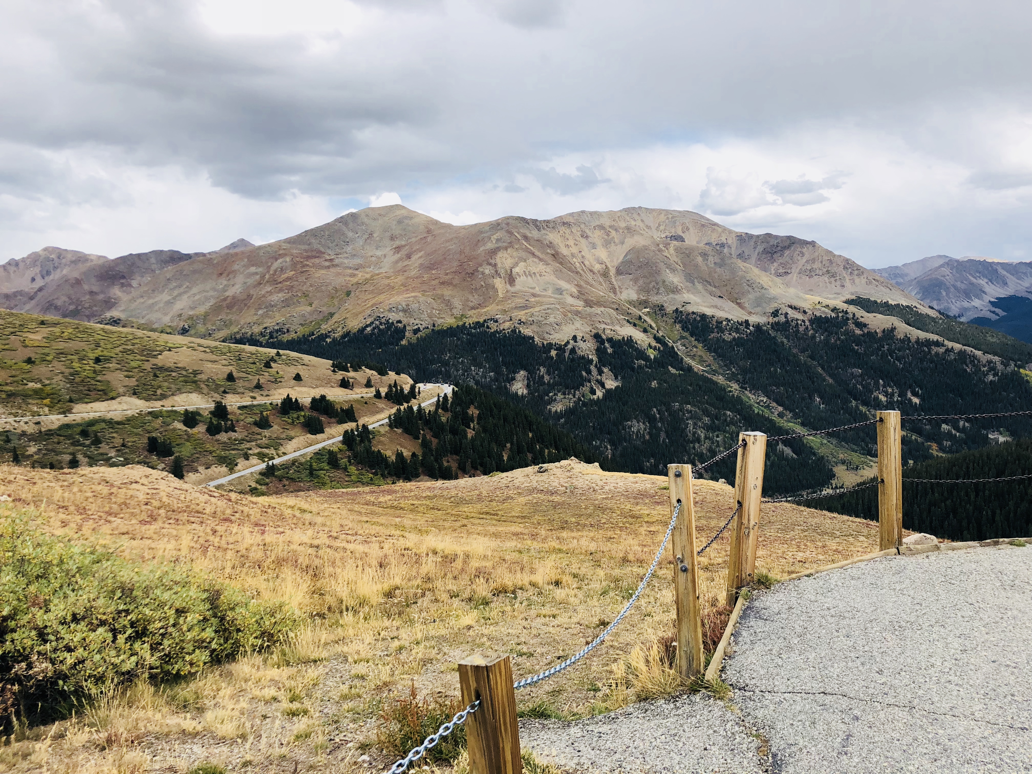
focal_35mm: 28
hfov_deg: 63.4
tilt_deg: -5.4
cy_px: 387
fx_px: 835
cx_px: 516
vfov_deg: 49.7
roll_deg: +2.5
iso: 20
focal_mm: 4
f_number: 1.8
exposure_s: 1/1080
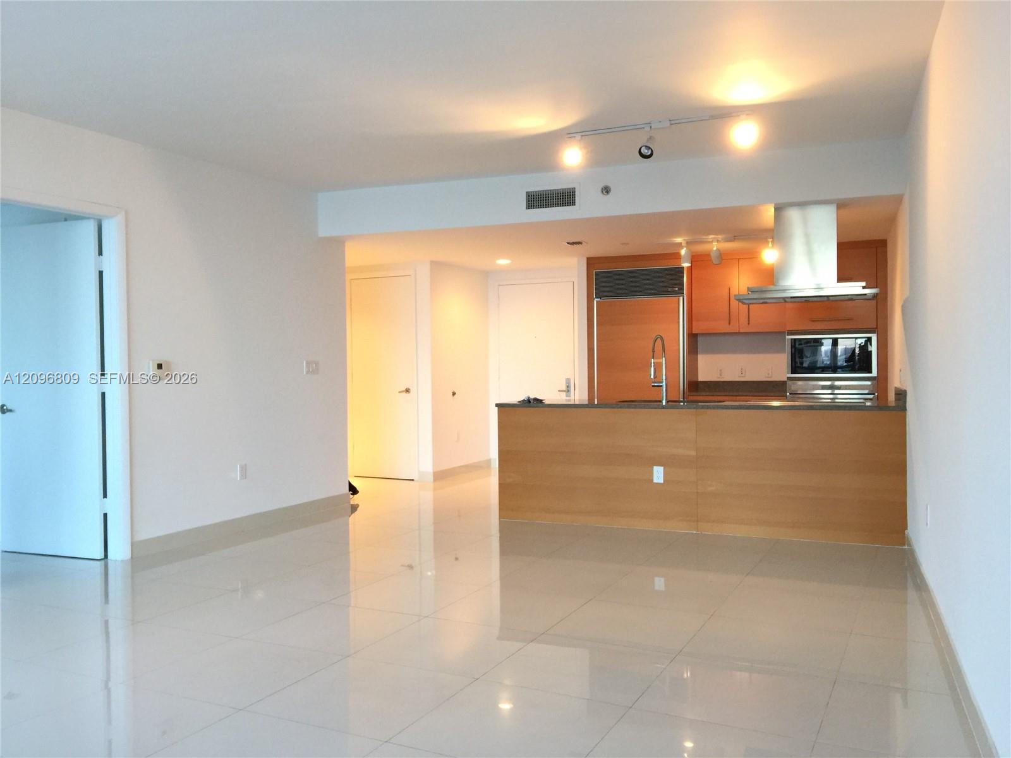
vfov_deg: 48.2
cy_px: 379
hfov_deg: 61.7
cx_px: 506
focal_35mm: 29
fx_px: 847
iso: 64
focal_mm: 4.15
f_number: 2.2
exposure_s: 1/15
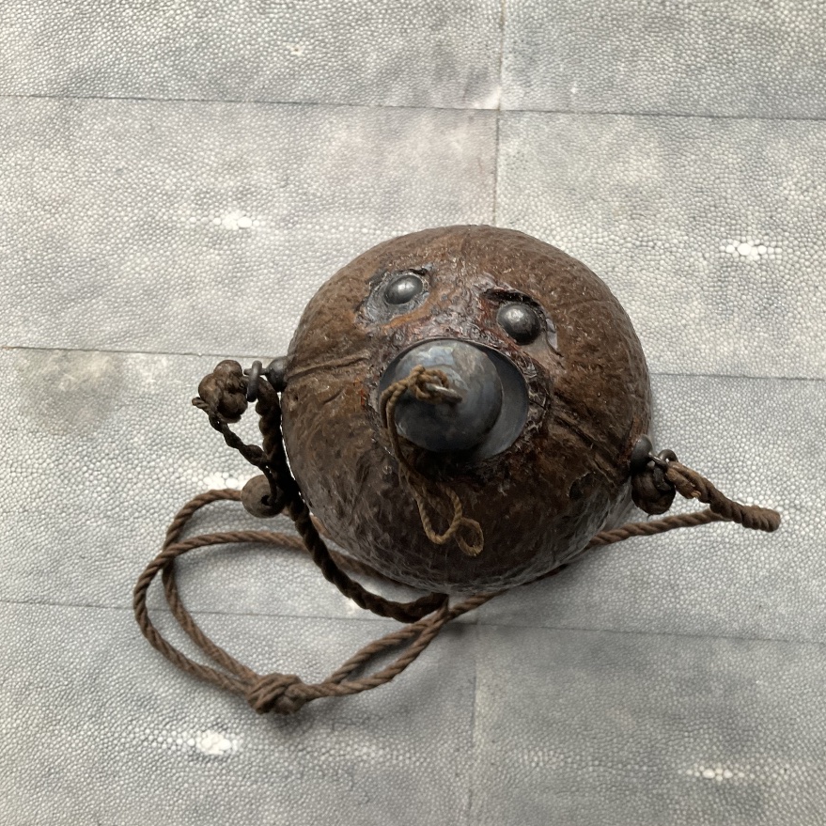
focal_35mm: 35
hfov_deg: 46.5
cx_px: 553
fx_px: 945
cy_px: 406
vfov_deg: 47.2
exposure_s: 1/60
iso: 64
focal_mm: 3
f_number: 1.8
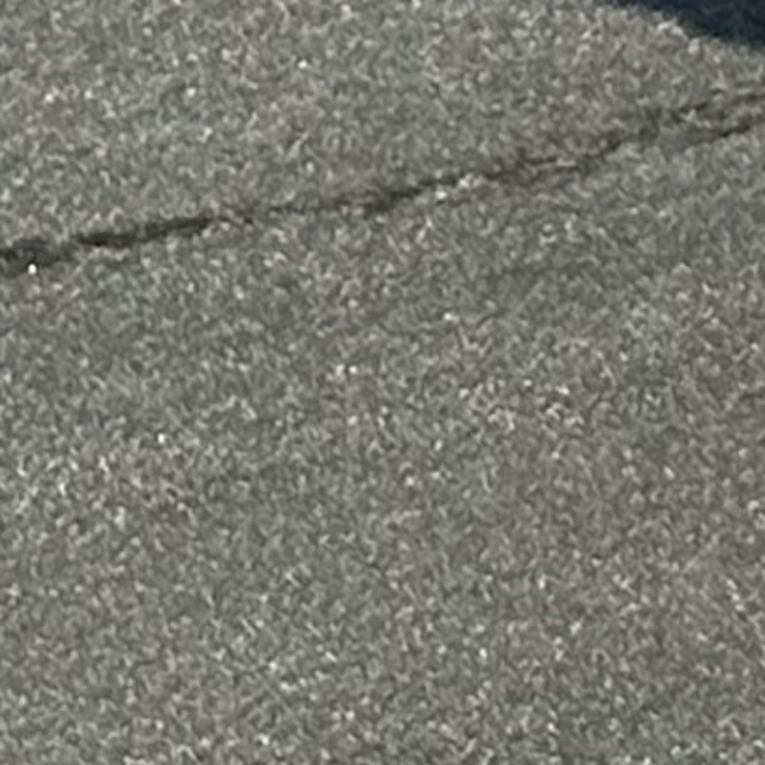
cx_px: 3499
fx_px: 10476
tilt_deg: -1.4
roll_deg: -0.5
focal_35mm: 419
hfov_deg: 3.8
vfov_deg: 4.0
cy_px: -1579
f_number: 1.78
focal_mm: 6.86
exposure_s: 1/5882
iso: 64
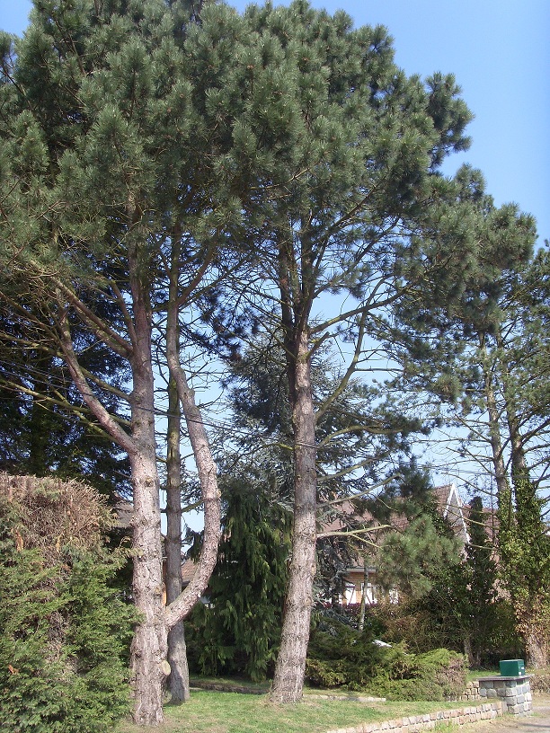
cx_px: 275
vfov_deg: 51.4
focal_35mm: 36
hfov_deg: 39.7
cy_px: 366
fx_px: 763
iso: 80
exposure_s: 1/250
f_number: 5.5
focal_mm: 6
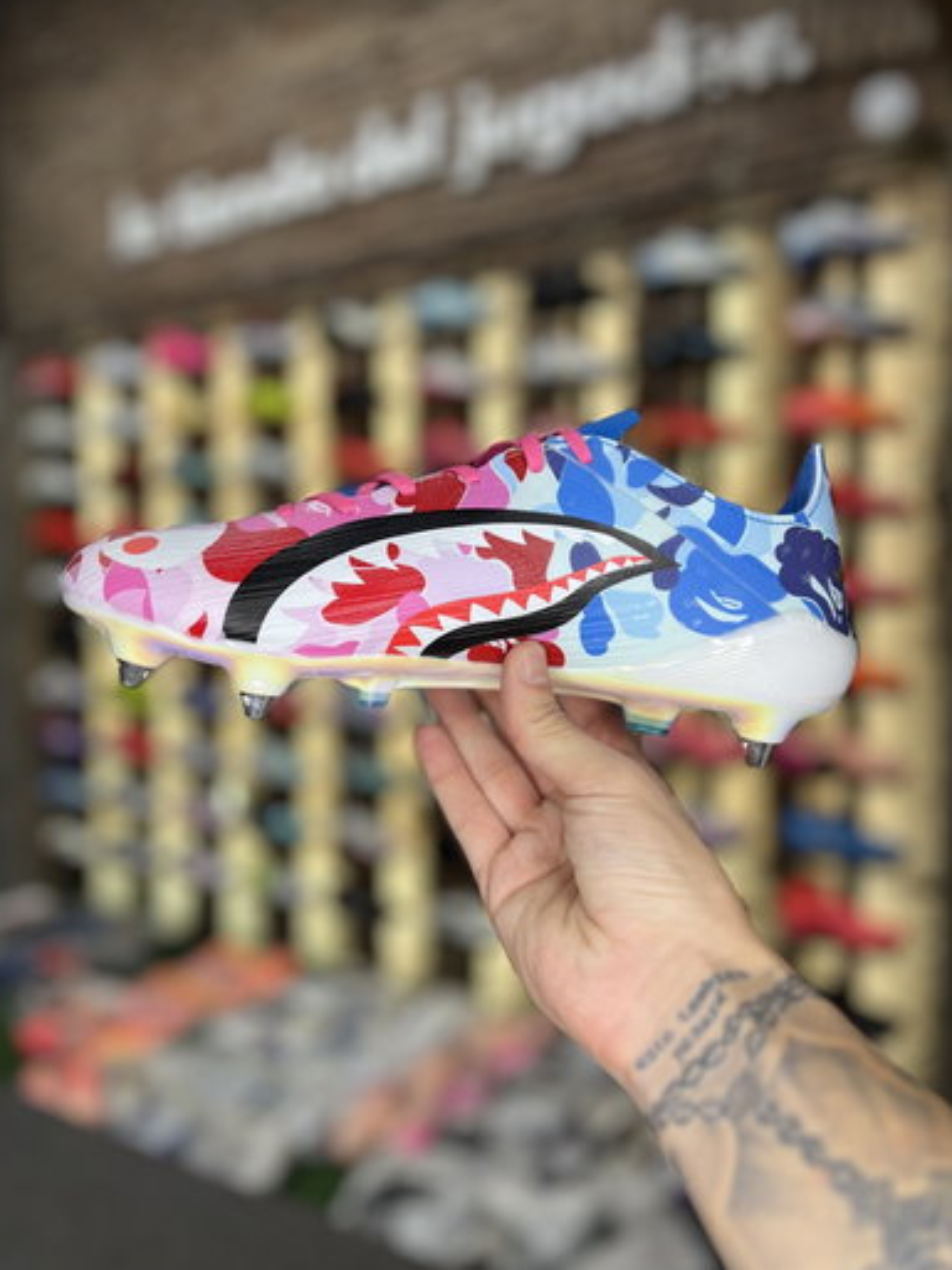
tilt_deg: -3.2
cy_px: 628
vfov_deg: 65.3
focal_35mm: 27
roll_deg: +0.3
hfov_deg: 51.4
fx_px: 990
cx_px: 467
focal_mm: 5.7
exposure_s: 1/92
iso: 50
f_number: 1.5
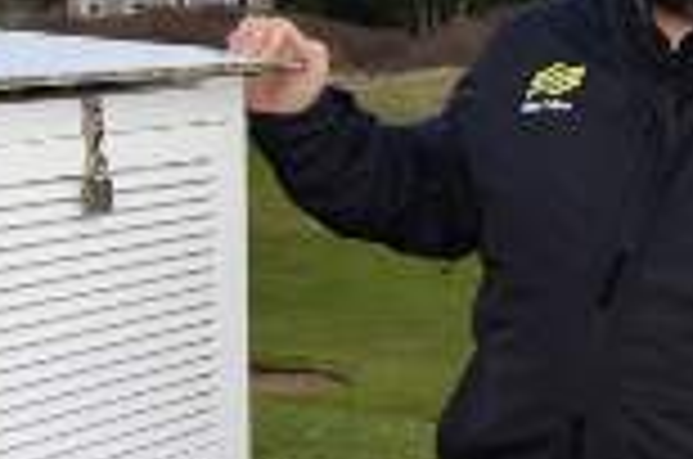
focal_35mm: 100
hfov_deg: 20.2
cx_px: 140
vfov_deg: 13.6
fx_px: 1921
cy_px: 124
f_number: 5.6
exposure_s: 1/200
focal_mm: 18
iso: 100
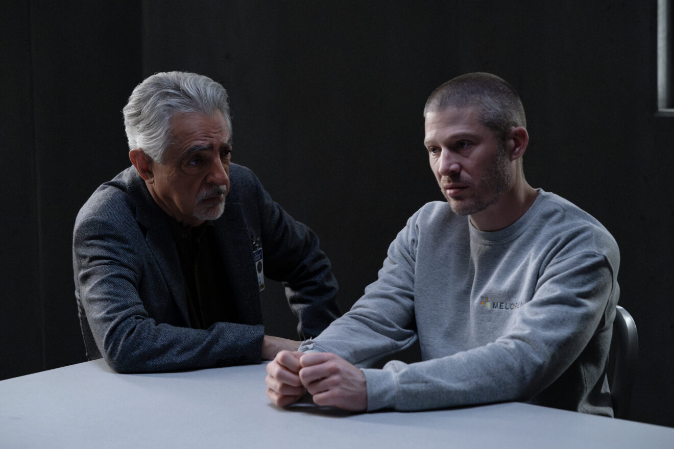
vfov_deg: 13.8
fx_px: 1853
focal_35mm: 99
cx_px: 337
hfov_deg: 20.6
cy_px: 224
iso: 8000
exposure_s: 1/160
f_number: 5
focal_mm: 99
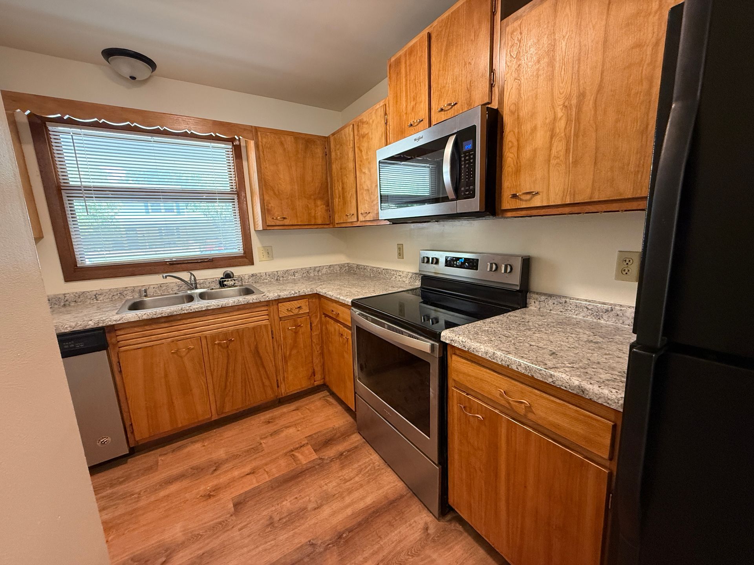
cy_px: 282
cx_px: 377
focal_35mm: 14
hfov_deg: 102.1
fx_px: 305
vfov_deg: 85.7
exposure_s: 1/60
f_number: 2.2
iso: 400
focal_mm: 2.22
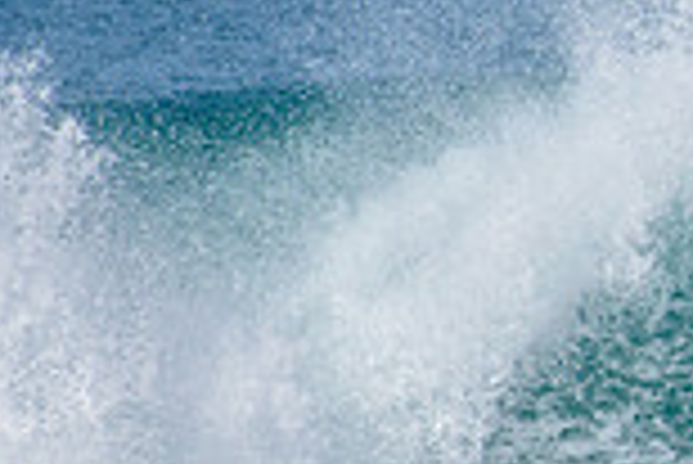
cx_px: 1251
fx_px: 36339
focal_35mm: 1886
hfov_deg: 1.1
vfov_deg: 0.7
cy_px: 79
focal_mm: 500
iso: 250
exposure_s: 1/2500
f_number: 6.3
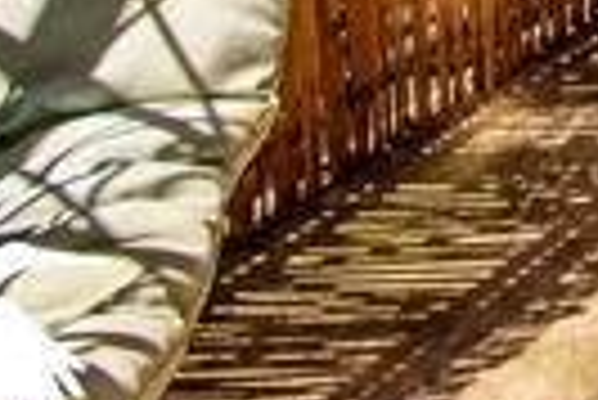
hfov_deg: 16.2
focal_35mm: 90
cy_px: -708
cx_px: 1263
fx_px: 1497
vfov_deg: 11.2
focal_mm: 10
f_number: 4.5
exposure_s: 1/1250
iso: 125
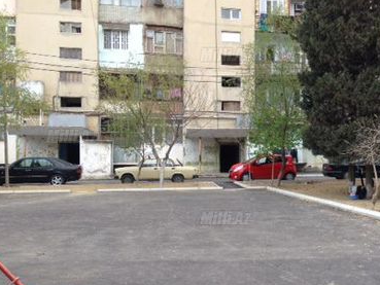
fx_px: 615
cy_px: 160
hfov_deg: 33.4
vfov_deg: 26.1
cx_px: 299
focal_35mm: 56
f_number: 2.4
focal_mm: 4.28
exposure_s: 1/294
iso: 50
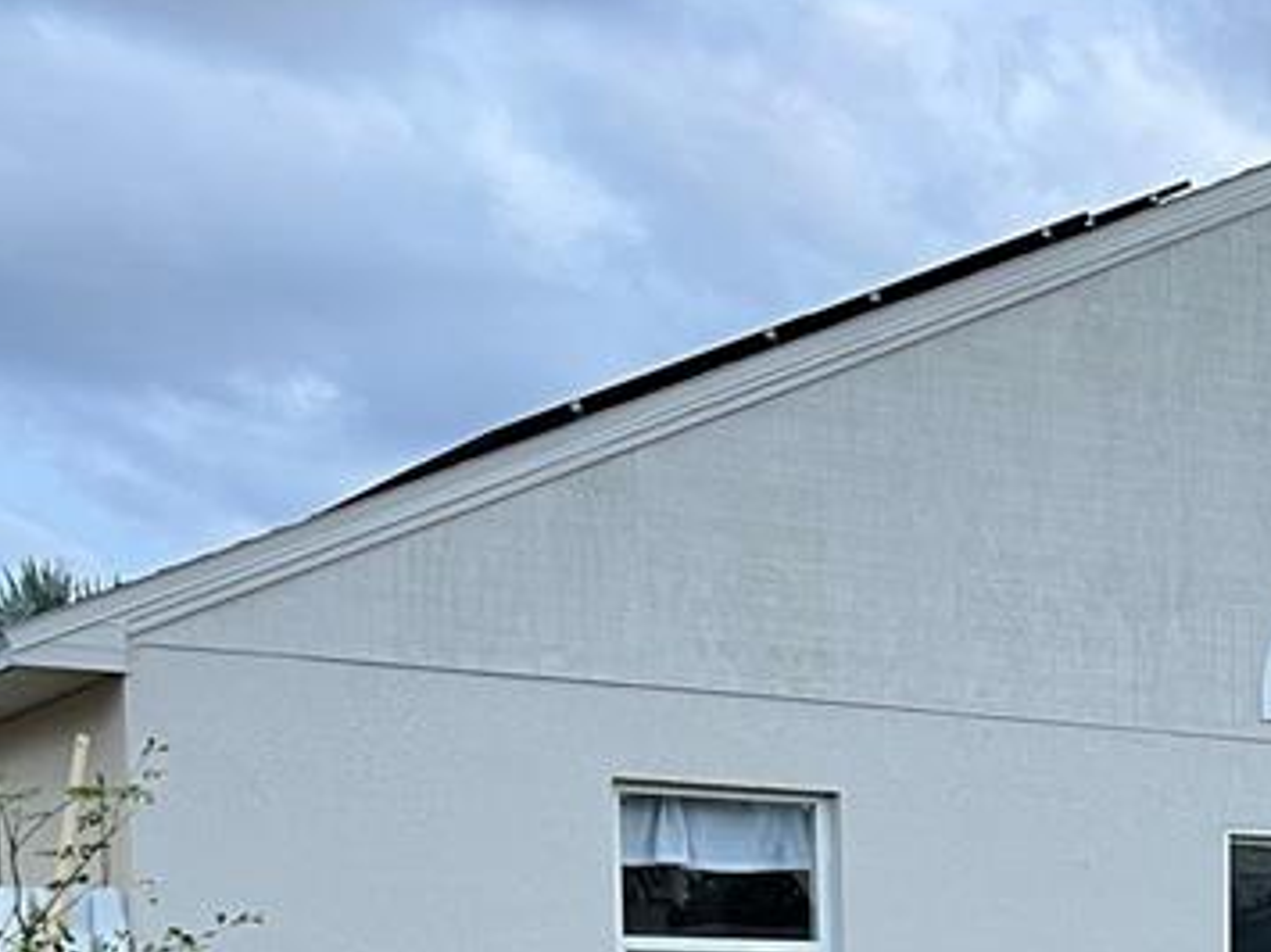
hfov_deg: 24.4
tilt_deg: -6.2
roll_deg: -1.0
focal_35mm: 75
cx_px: 1371
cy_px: 1328
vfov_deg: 18.0
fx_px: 2753
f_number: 1.5
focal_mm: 5.7
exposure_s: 1/97
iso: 125
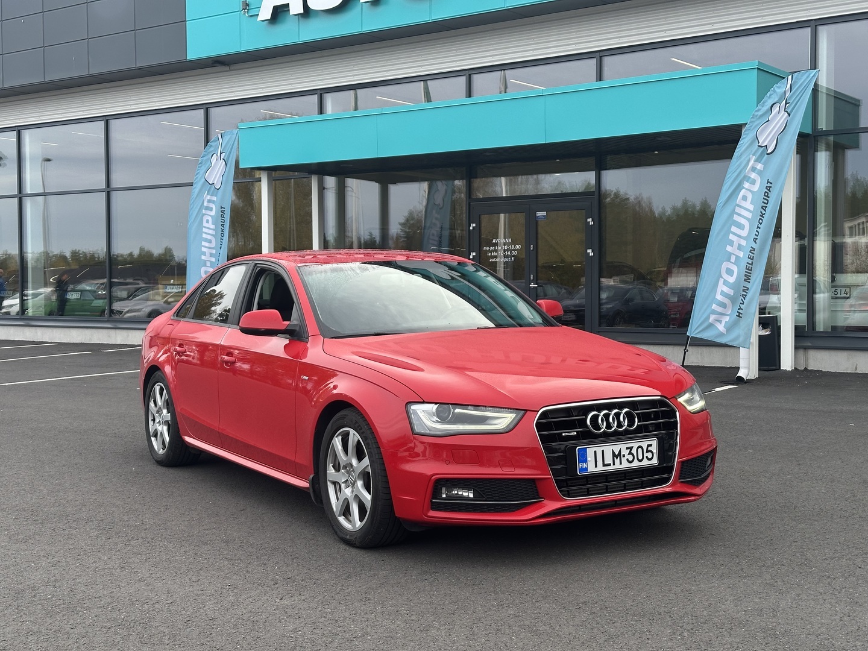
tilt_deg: -1.3
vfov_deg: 30.3
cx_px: 434
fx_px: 1204
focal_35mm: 48
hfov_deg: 39.7
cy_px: 326
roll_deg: +0.1
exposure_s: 1/714
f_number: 1.78
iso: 64
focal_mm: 6.86
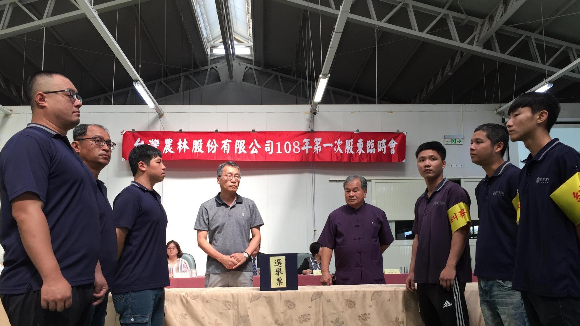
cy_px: 217
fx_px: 492
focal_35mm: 32
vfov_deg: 36.3
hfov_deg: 61.0
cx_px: 287
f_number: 2.2
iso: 32
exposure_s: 1/40
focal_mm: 4.15
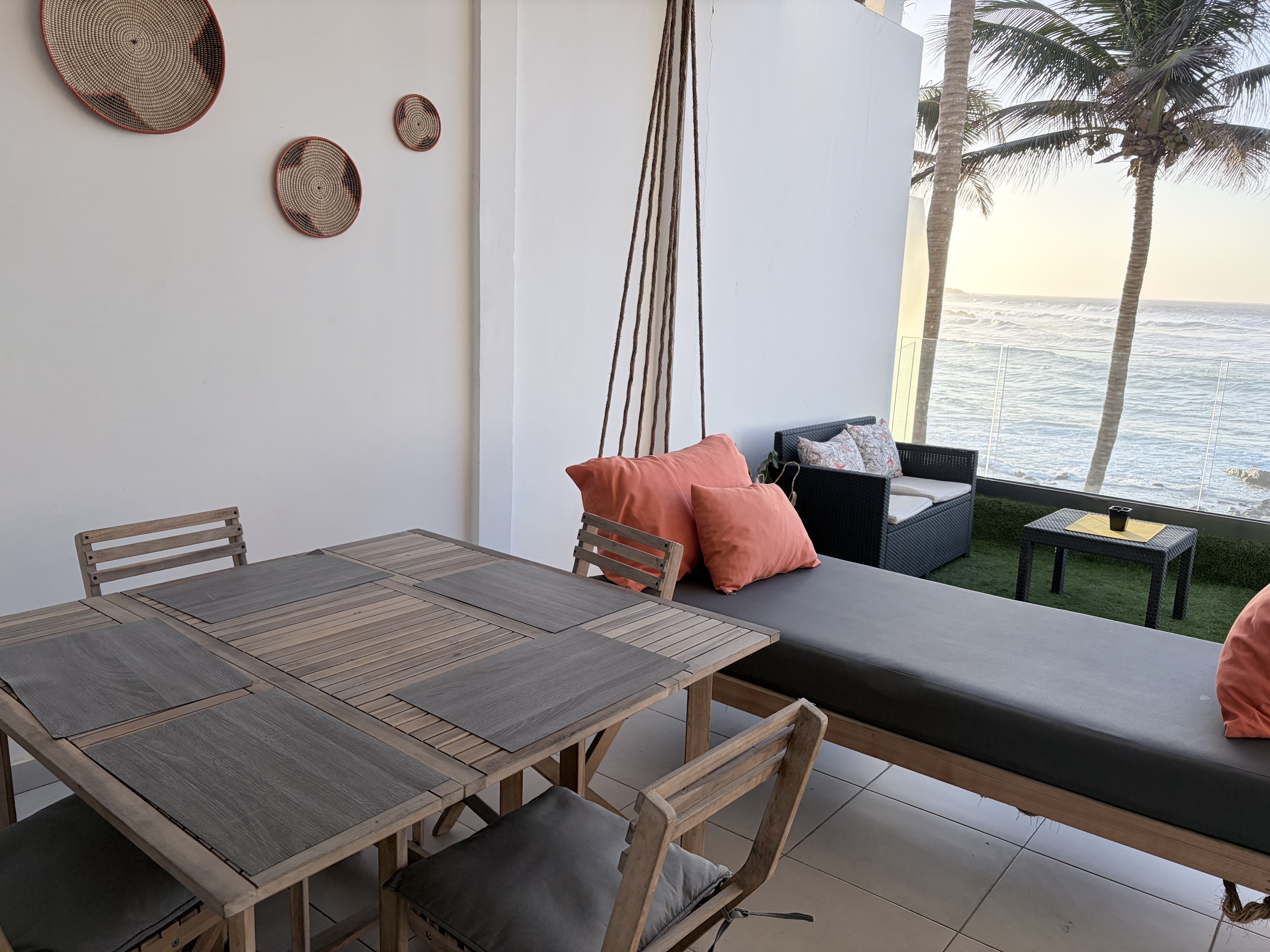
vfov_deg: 53.1
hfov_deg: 67.3
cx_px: 635
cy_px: 476
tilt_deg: -11.1
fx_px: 954
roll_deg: -1.5
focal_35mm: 26
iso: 64
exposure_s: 1/618
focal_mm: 5.96
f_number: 1.6
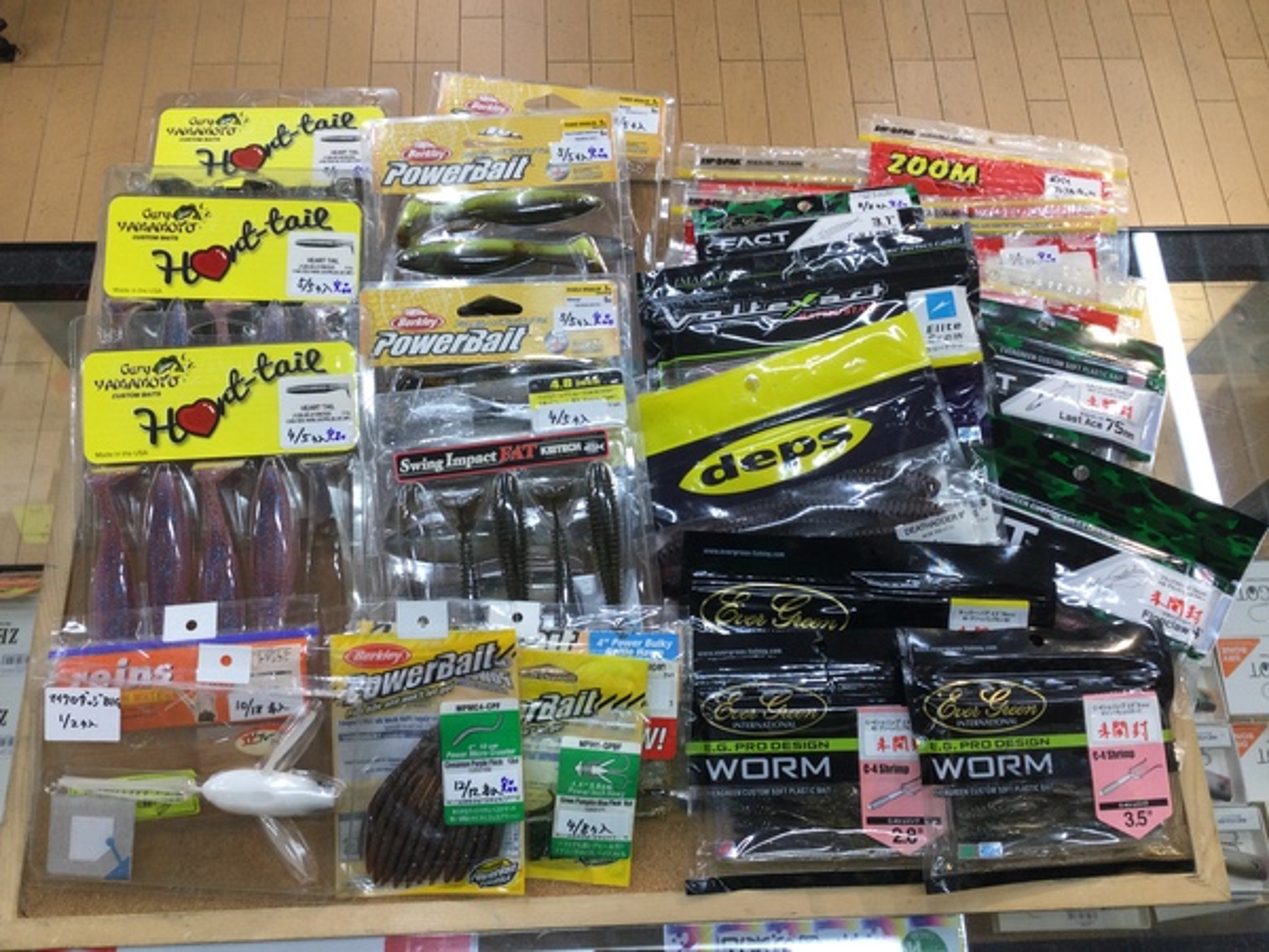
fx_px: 1136
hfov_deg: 58.4
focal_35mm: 31
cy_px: 476
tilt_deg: -68.6
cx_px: 634
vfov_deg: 45.4
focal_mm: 3.3
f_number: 2.4
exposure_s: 1/40
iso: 25
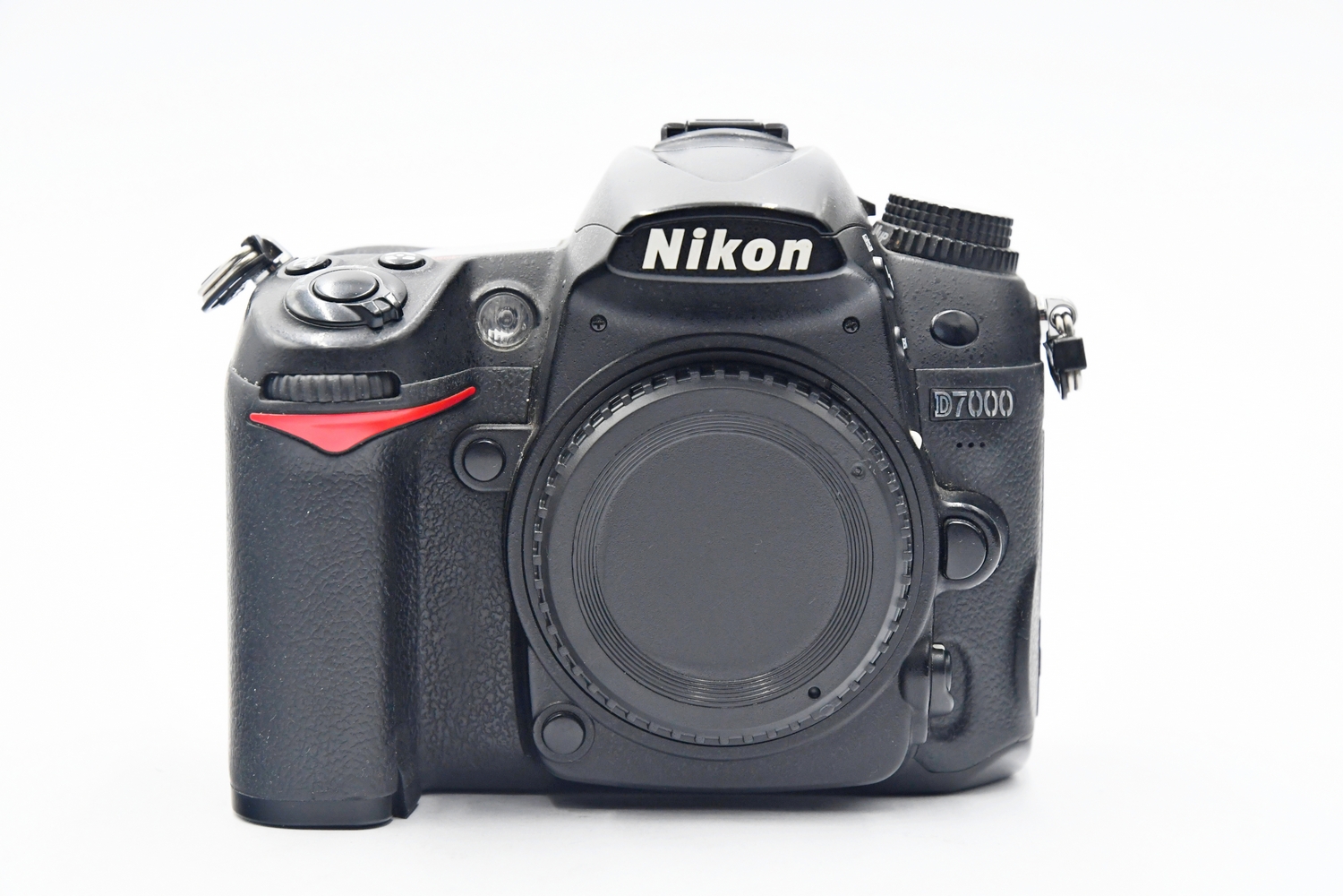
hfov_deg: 24.2
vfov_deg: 16.3
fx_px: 3133
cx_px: 672
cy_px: 448
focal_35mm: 84
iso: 1600
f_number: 7.1
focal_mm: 56
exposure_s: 1/125
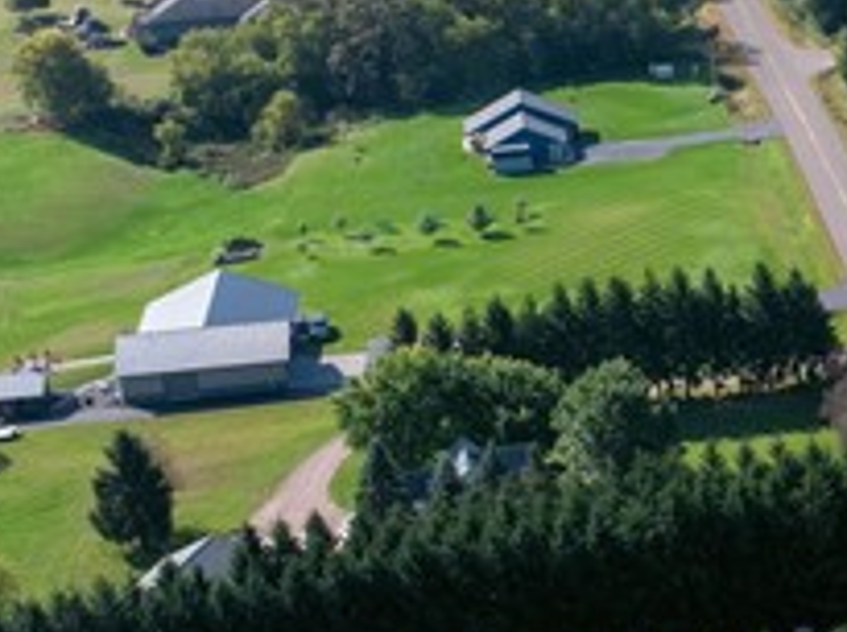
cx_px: 1388
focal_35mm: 120
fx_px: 2931
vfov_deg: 12.3
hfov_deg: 14.9
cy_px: 351
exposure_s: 1/2500
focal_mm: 12.29
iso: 230
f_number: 2.8
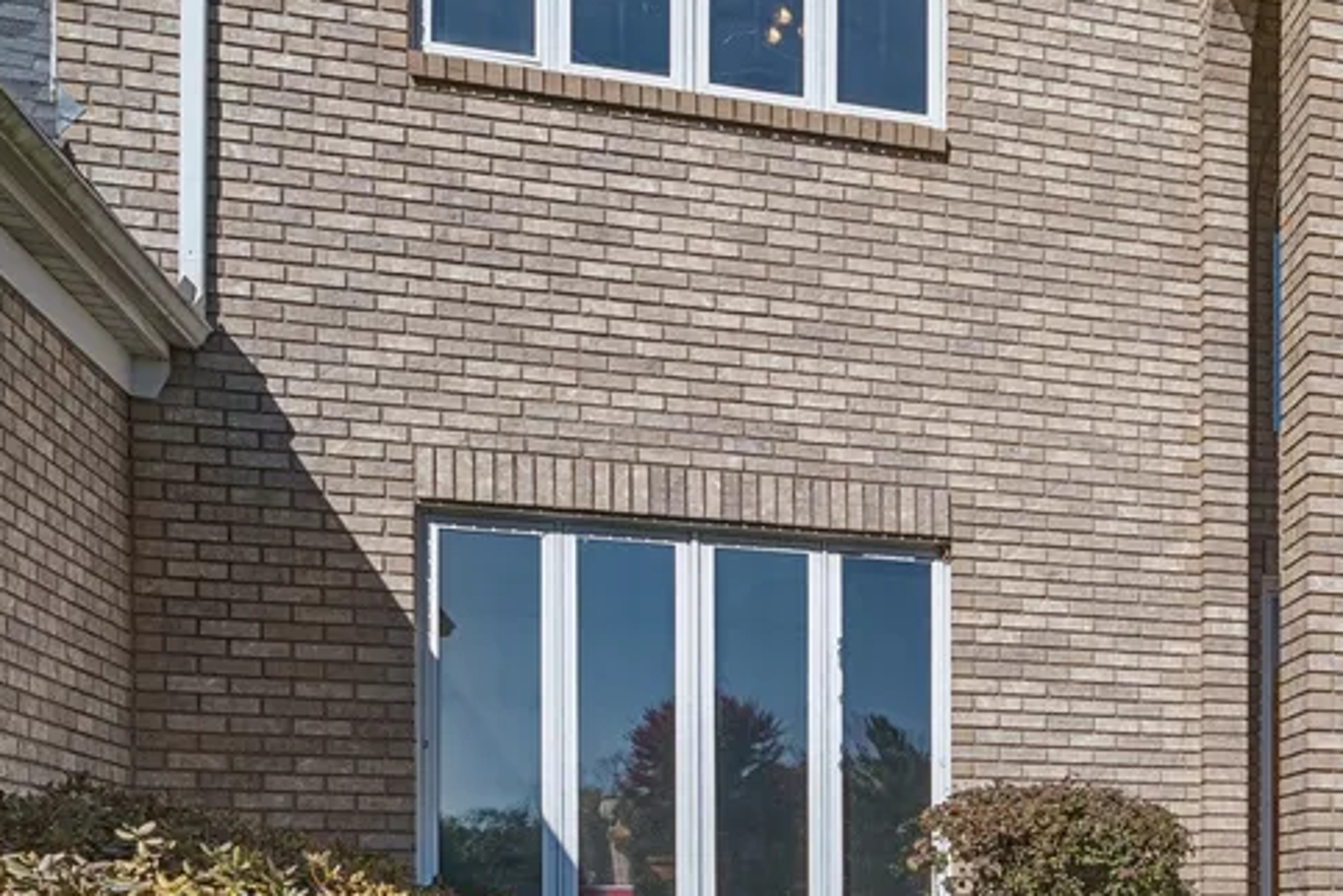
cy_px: 629
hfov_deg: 35.1
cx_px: 1524
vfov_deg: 28.4
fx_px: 1753
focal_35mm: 47
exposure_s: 1/320
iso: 640
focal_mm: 14
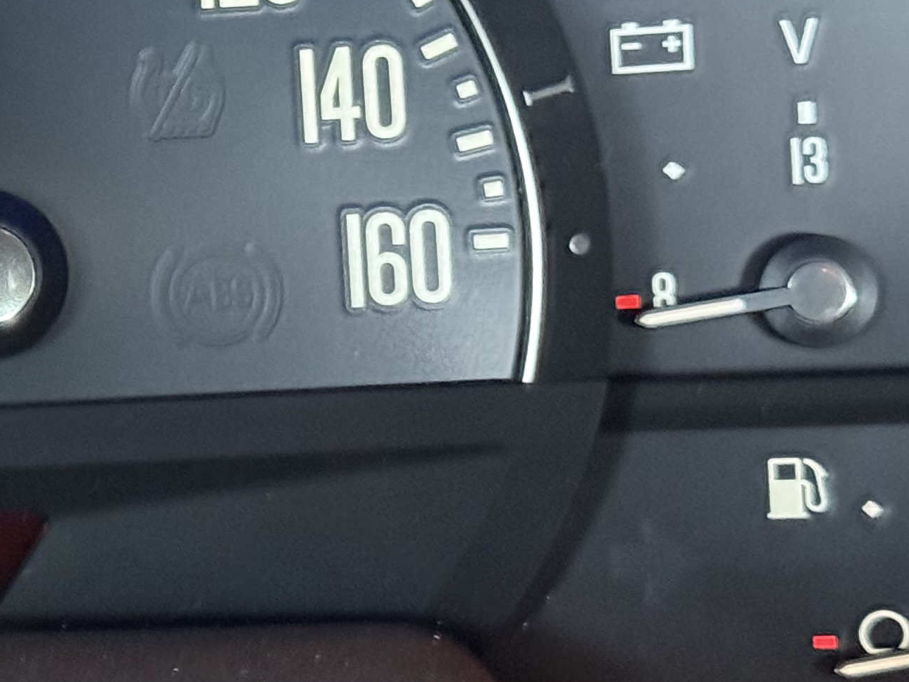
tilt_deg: -17.1
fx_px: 3940
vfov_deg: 9.9
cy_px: 190
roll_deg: +2.0
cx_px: -374
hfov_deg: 12.6
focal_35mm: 150
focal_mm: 6.76
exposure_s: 1/30
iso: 640
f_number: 1.78
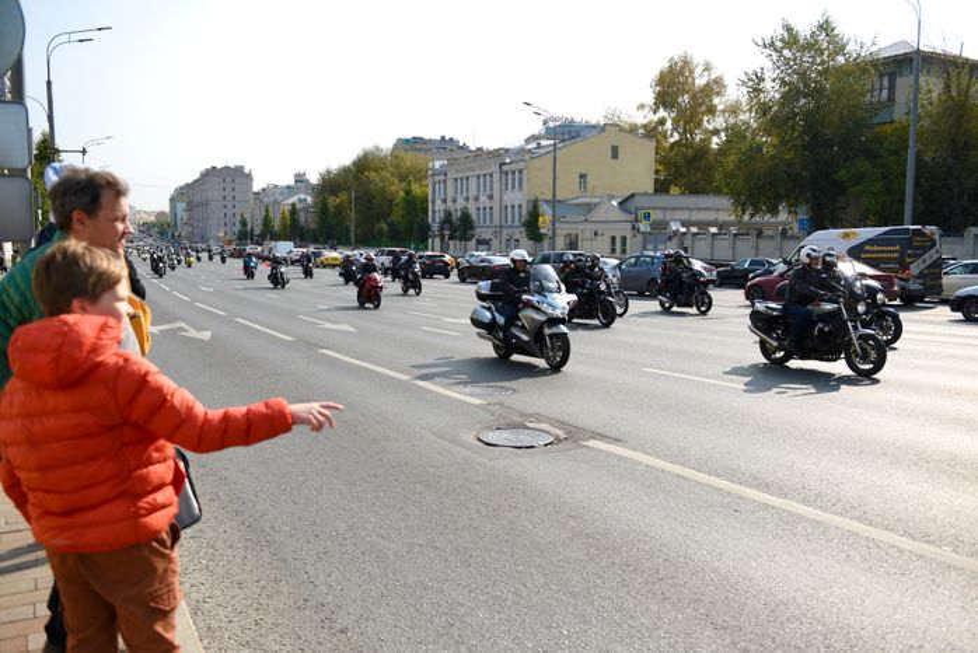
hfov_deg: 60.3
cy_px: 326
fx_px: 842
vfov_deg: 42.4
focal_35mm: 31
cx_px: 489
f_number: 4
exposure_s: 1/3200
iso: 220
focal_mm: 31
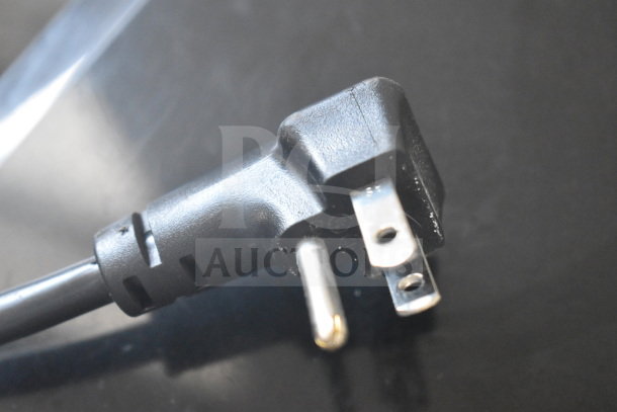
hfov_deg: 24.6
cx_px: 308
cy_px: 206
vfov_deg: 16.6
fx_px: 1414
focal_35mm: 82
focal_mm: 55
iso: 6400
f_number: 6.3
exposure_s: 1/160
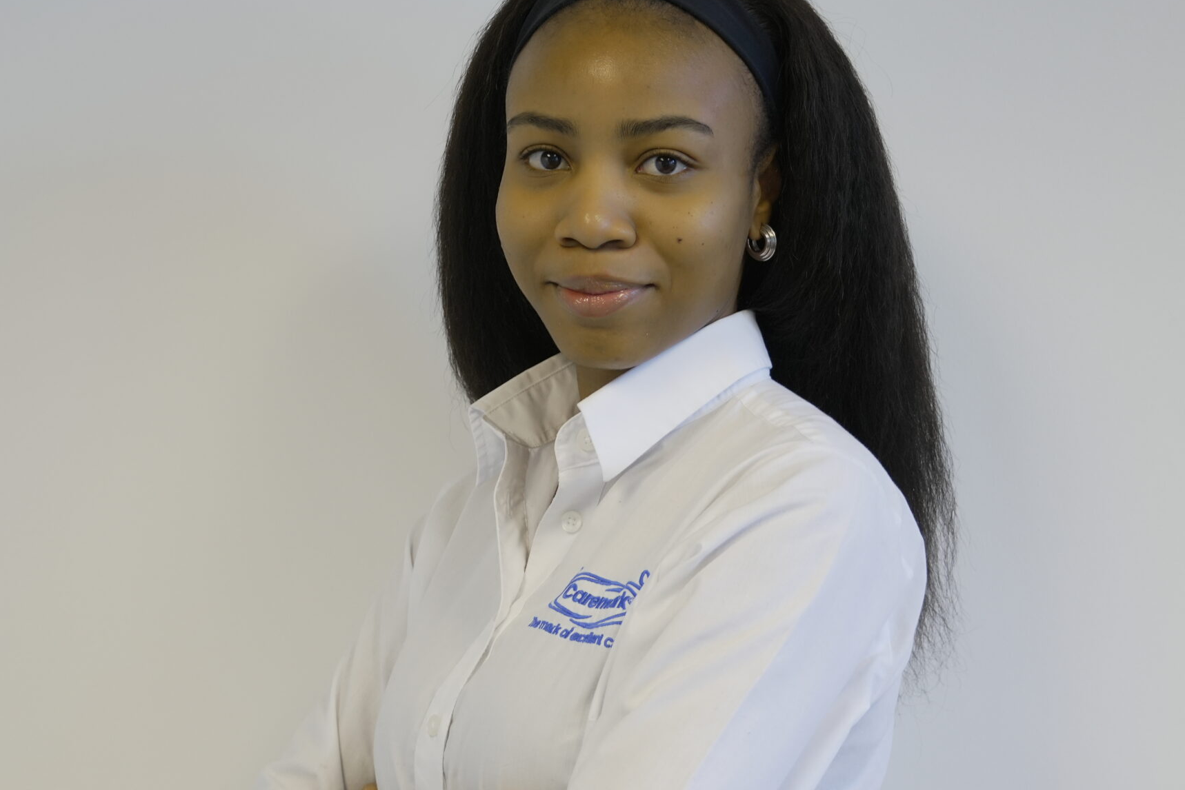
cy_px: 270
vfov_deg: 18.4
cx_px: 584
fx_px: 2428
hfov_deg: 27.4
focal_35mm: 74
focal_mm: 33
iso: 640
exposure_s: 1/50
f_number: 4.5
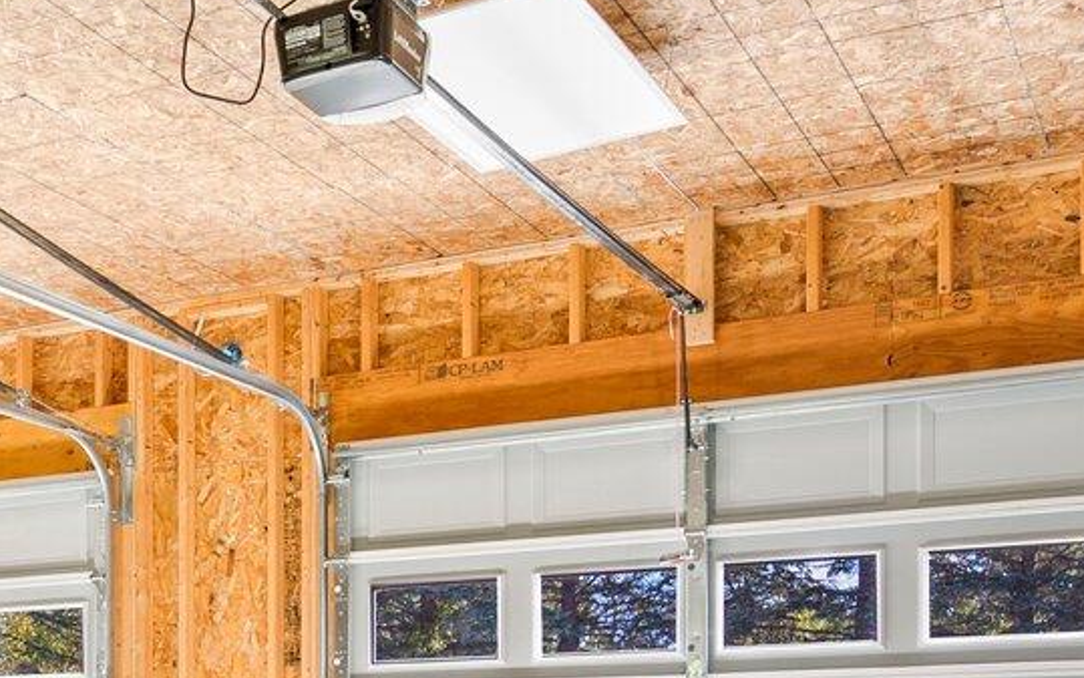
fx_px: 1832
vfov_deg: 19.5
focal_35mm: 62
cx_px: -163
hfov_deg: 29.2
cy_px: 860
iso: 125
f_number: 9
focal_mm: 16
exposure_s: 1
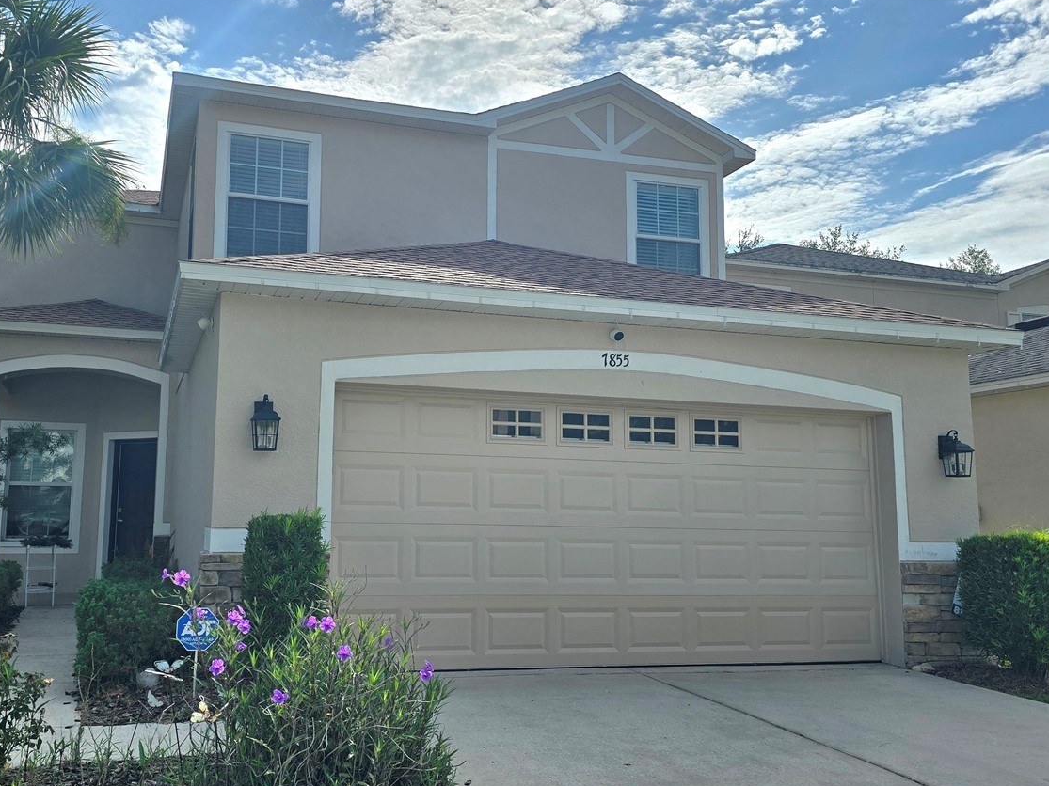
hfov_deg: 55.0
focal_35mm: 33
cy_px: 385
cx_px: 426
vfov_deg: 42.9
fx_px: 1000
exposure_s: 1/3333
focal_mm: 6.3
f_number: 1.7
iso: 12
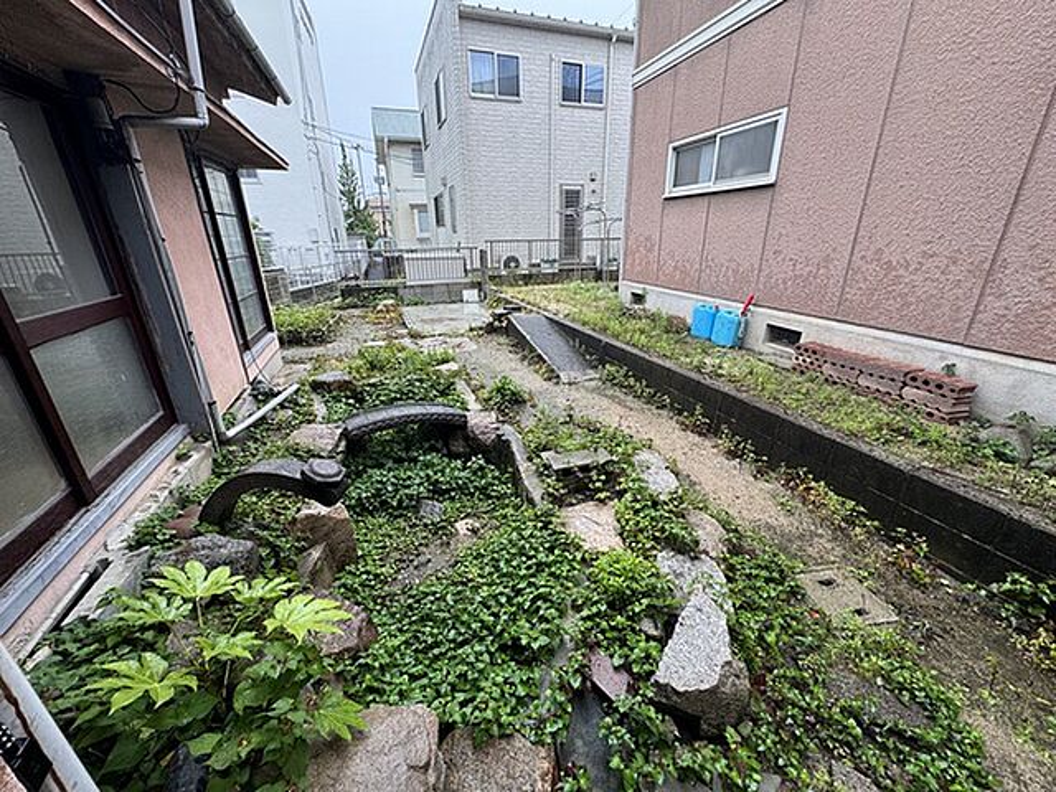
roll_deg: +0.9
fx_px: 427
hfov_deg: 102.1
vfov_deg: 85.7
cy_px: 396
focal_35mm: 14
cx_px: 528
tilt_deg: -20.4
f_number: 2.2
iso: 64
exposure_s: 1/99
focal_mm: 2.22
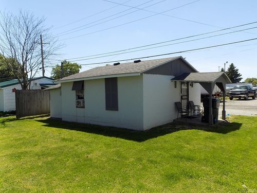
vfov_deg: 51.4
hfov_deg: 65.3
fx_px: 200
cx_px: 128
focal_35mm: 27
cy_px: 96
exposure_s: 1/800
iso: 80
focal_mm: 4.8
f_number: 3.2
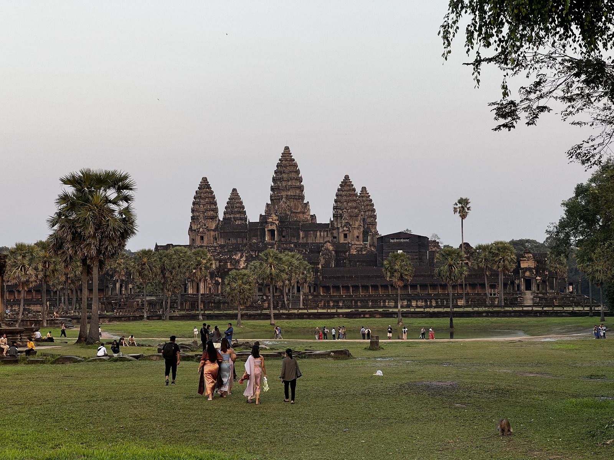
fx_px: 1366
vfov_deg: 19.1
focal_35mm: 77
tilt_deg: +3.7
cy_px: 230
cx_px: 307
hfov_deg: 25.3
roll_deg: +0.7
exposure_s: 1/103
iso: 32
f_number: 2.8
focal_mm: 9
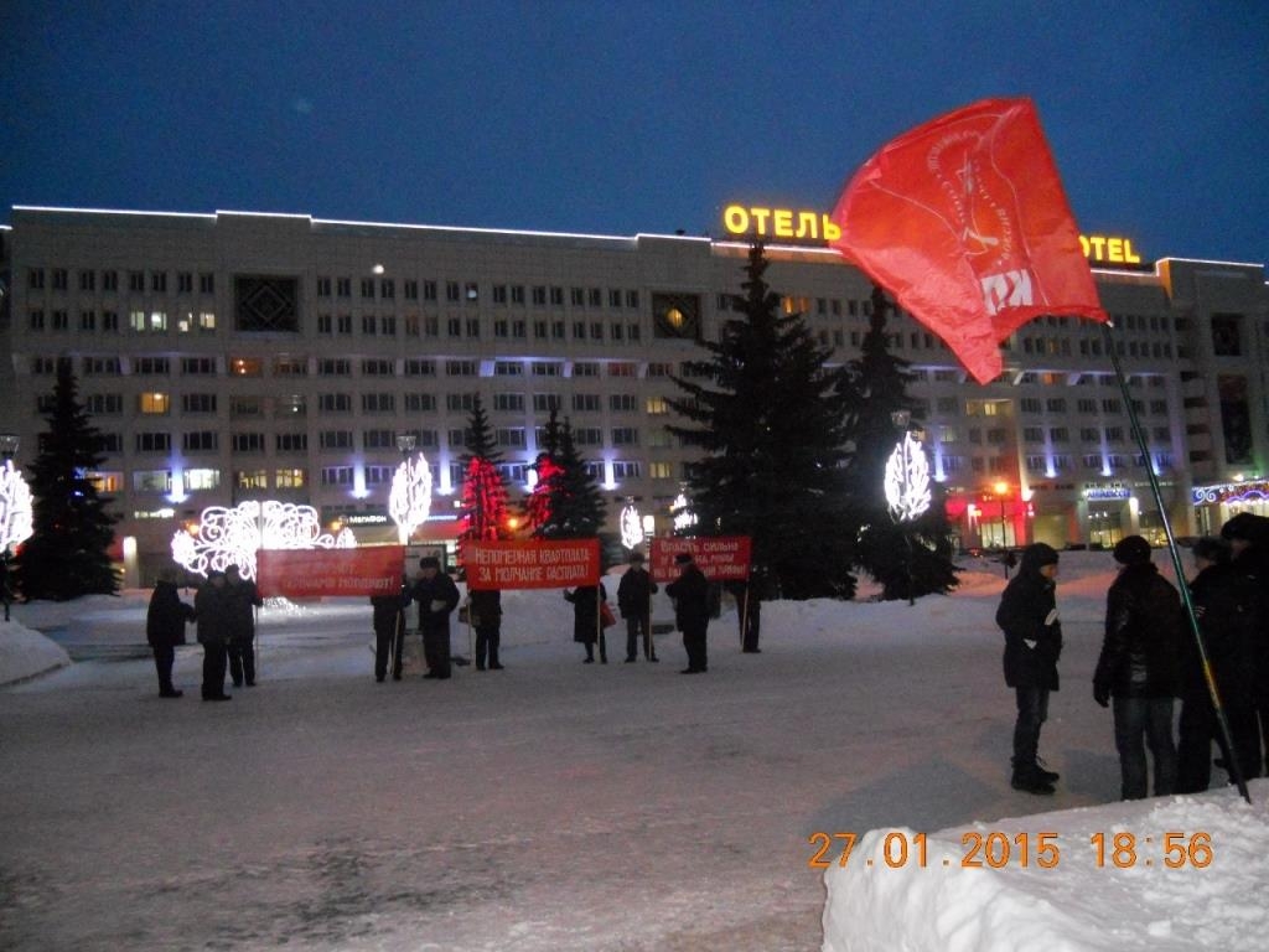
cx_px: 634
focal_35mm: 27
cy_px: 476
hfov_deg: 65.3
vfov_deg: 51.4
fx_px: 990
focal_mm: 4.9
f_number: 3.2
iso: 800
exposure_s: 1/25
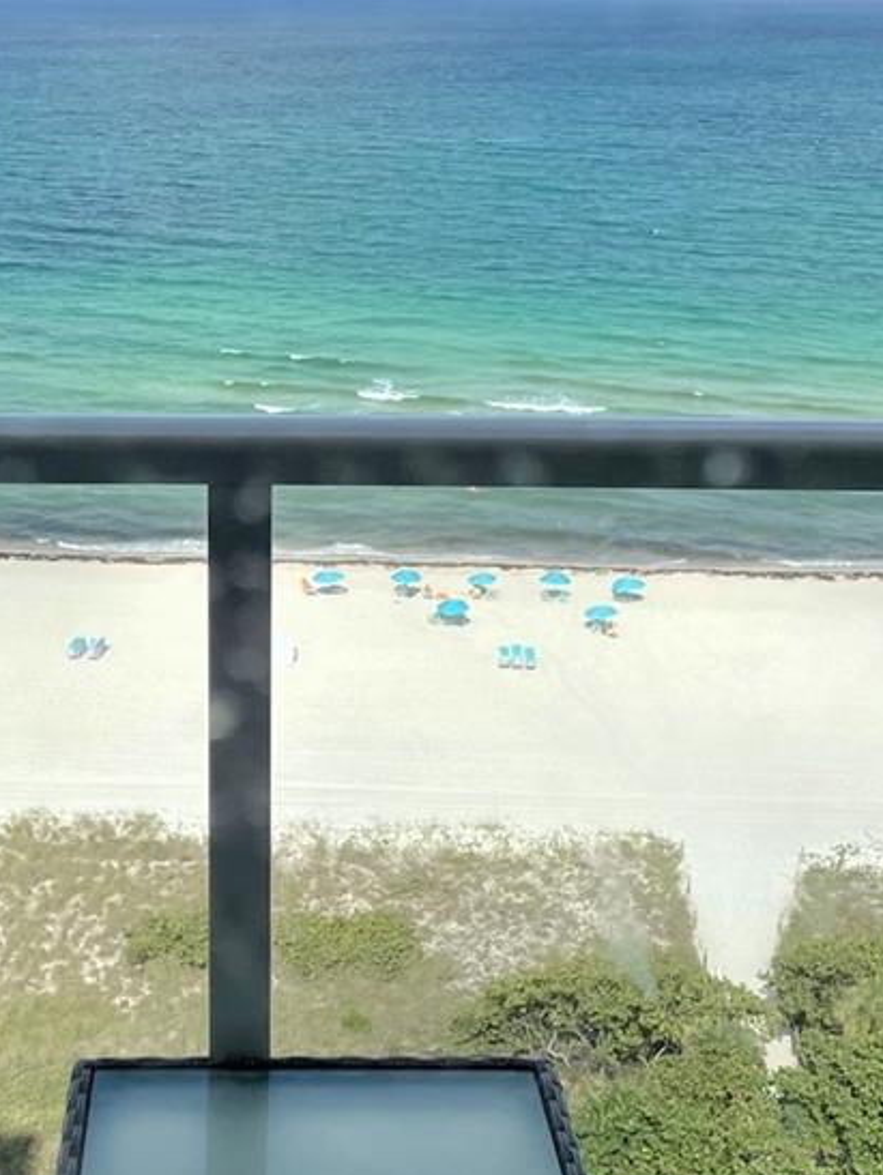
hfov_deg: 25.5
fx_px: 1936
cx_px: 256
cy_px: 361
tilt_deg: -12.0
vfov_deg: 33.4
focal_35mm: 57
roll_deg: -1.0
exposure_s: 1/4464
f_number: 1.6
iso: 32
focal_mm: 4.2
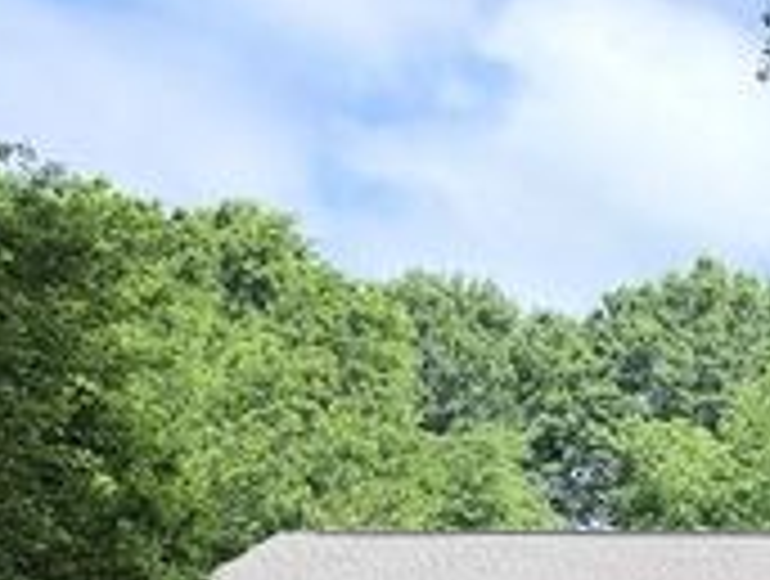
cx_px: 1072
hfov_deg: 23.5
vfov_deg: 20.1
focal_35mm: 70
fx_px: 1560
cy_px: 654
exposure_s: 1/2611
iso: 80
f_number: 1.78
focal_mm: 6.76
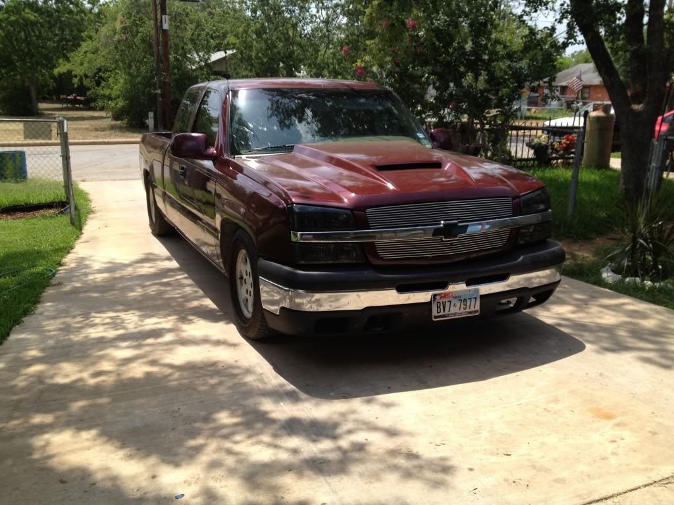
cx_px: 337
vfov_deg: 40.7
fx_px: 681
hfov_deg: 52.6
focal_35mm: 35
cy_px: 252
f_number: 2.4
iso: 64
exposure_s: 1/1227
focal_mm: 4.3
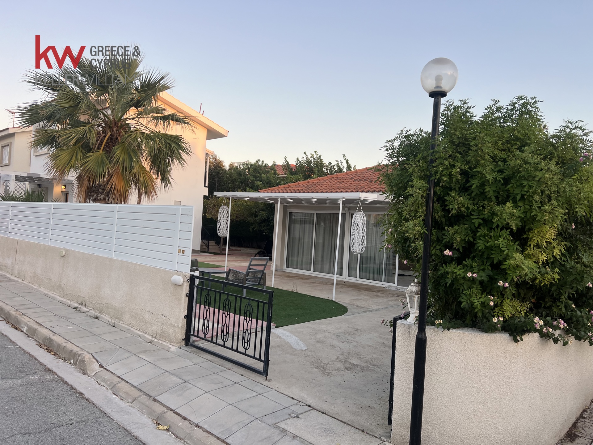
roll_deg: -3.8
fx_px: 445
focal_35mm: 26
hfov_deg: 67.3
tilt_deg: -0.7
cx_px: 296
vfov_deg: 53.1
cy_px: 222
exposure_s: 1/297
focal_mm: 5.7
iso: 50
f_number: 1.5
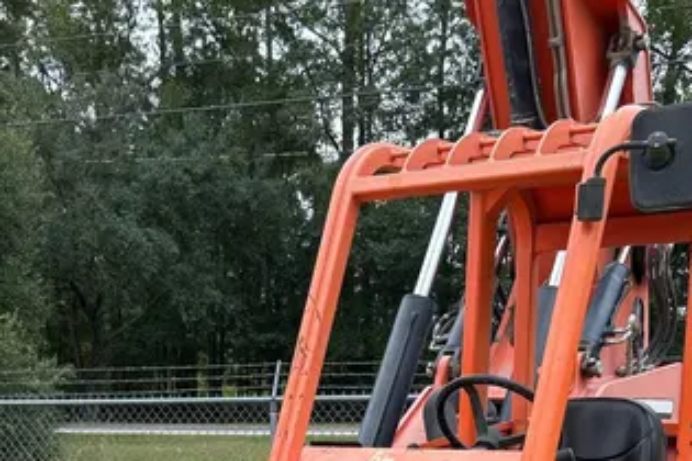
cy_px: 592
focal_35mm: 63
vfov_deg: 19.9
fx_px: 1211
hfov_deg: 31.7
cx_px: 242
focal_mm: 5.7
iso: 40
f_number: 1.5
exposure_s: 1/170
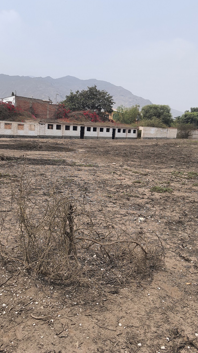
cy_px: 177
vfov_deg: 66.1
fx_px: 271
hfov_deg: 39.8
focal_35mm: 29
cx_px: 69
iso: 50
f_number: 1.7
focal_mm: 4.32
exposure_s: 1/2664
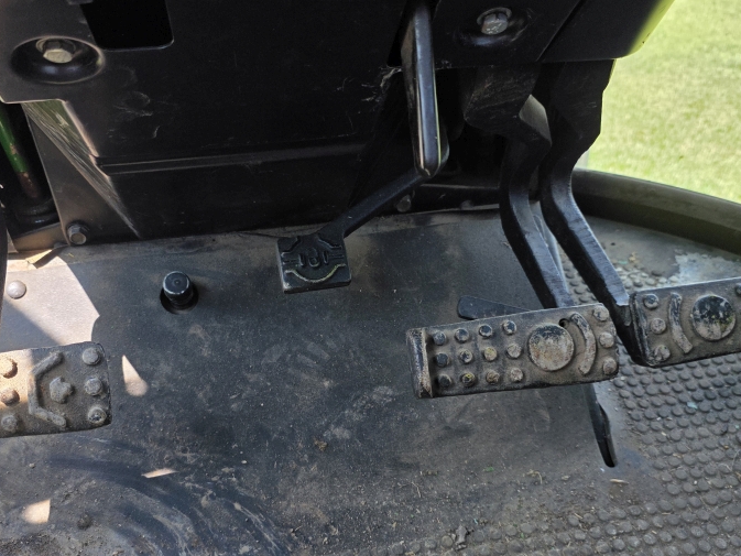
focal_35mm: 35
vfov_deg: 40.5
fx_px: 749
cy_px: 337
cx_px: 358
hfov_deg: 52.6
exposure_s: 1/359
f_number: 1.7
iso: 50
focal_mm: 6.3
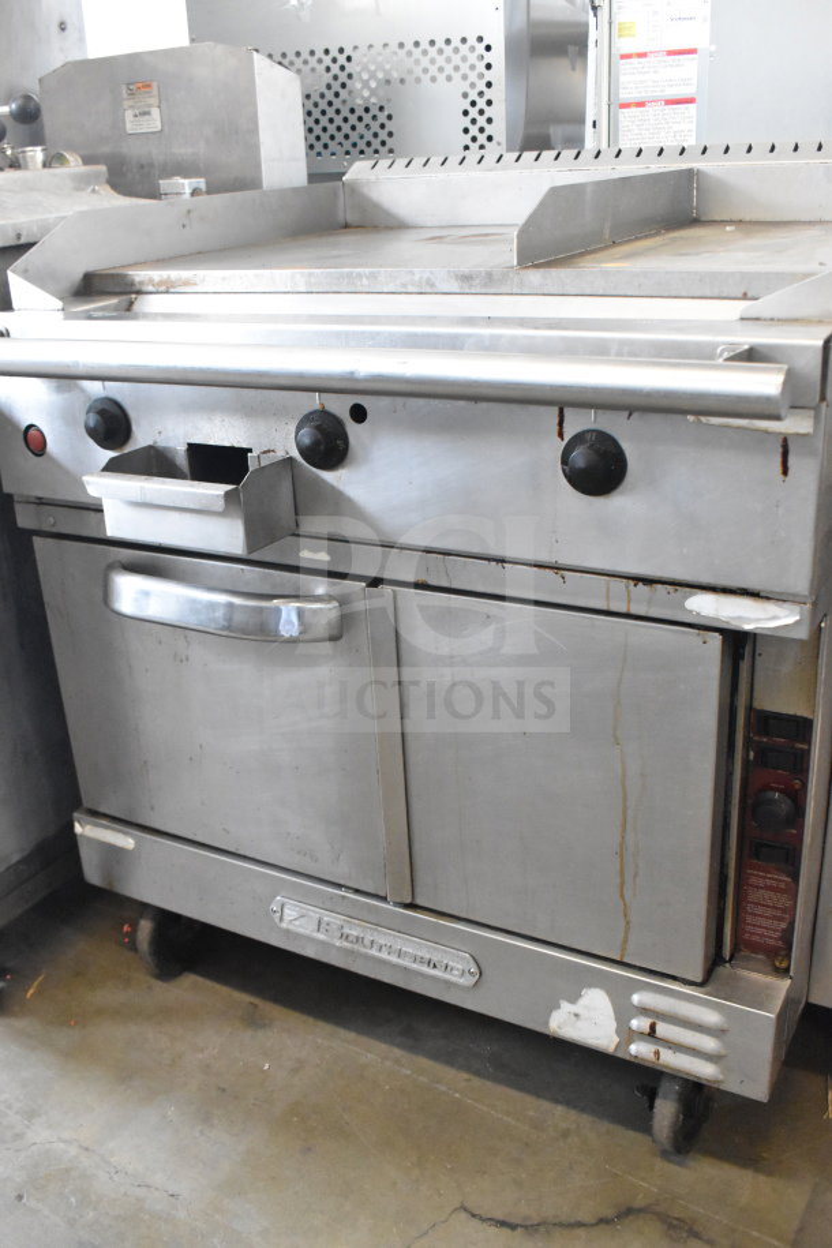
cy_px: 624
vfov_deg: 57.2
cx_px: 416
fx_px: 1144
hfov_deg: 40.0
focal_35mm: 33
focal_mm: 22
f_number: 6.3
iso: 6400
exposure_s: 1/160
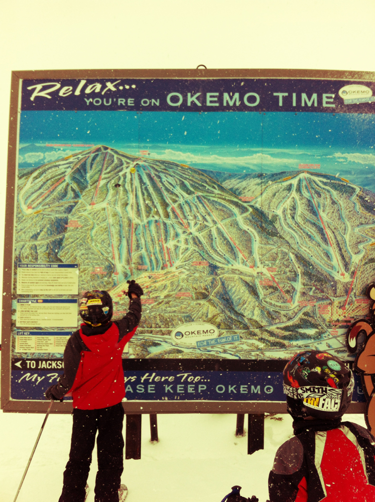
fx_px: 507
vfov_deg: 52.7
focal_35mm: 35
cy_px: 251
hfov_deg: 40.6
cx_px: 188
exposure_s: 1/838
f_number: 2.8
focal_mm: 3.85
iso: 80
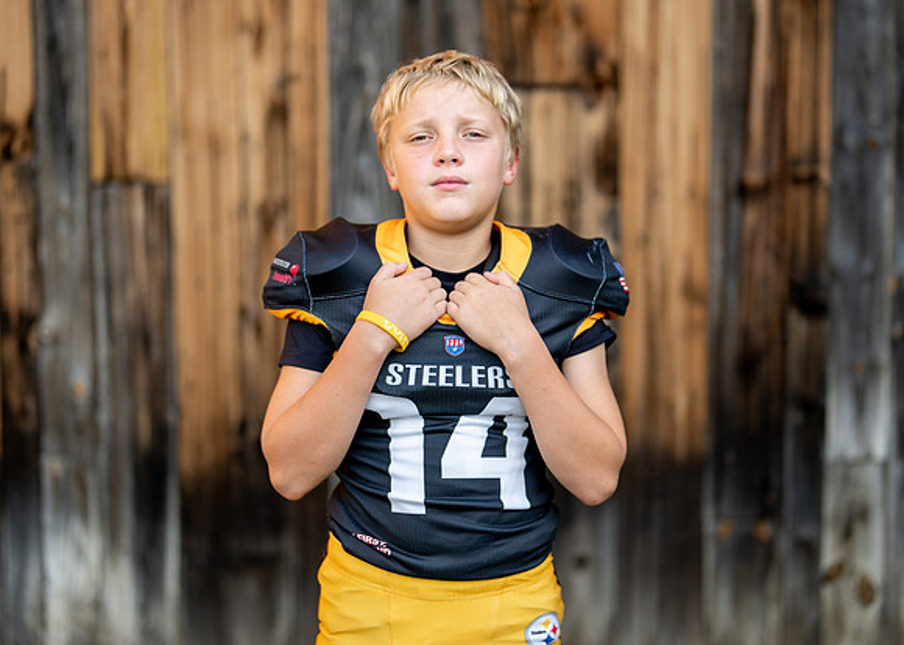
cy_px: 321
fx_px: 1492
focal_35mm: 58
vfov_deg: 24.4
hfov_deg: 33.7
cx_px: 469
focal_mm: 50
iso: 100
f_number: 1.2
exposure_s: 1/2000
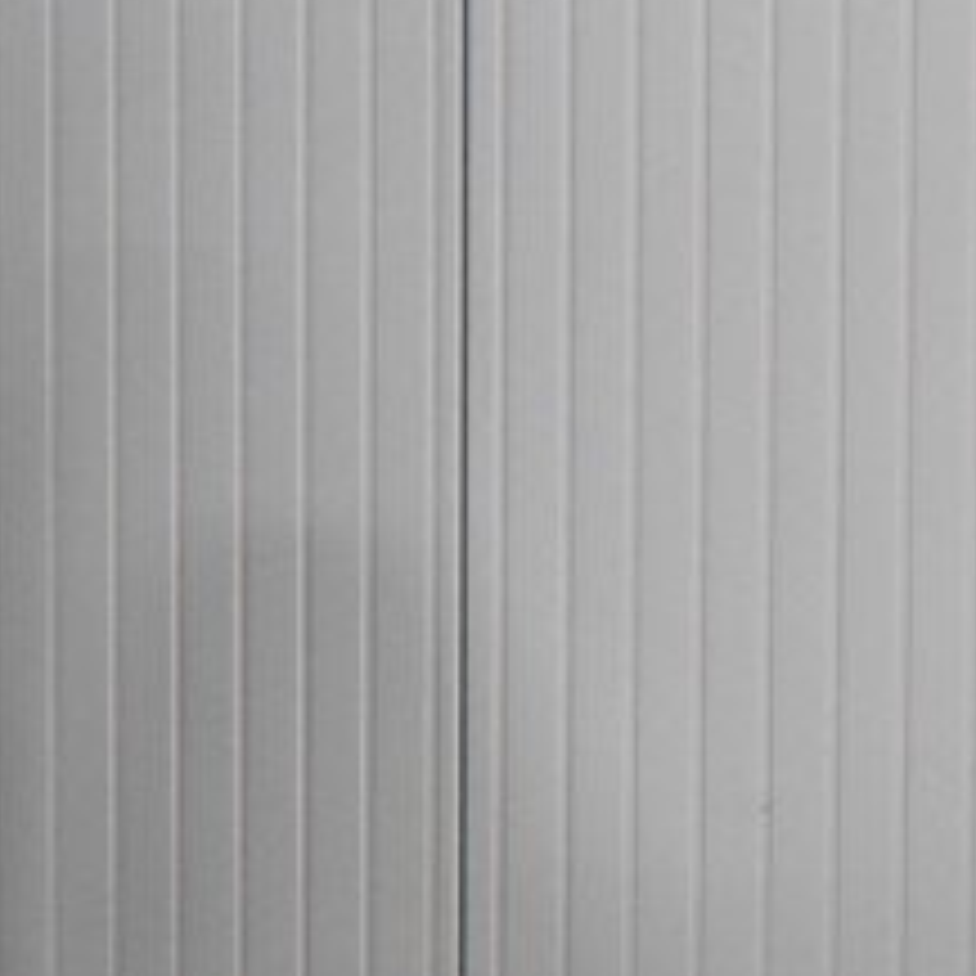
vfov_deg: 8.9
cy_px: 324
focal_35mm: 197
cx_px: -652
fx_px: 6284
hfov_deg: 8.6
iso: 1600
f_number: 4.2
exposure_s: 1/40
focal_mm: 28
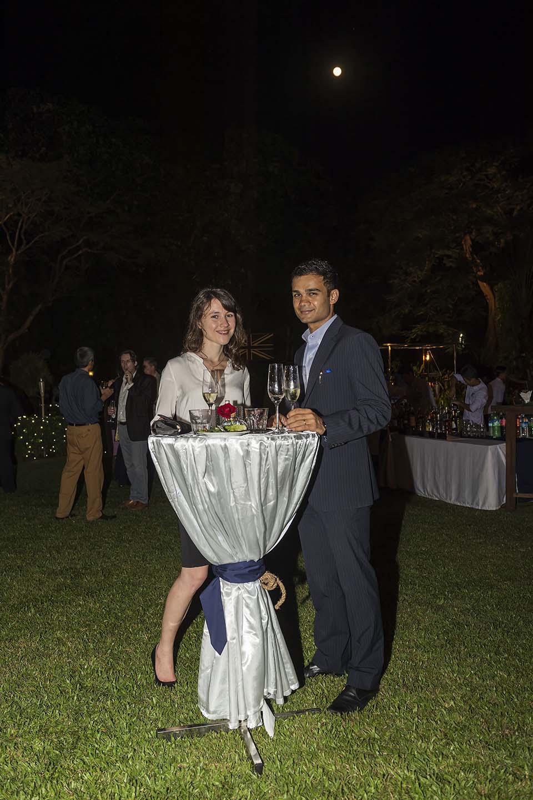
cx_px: 266
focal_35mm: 31
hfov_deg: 42.3
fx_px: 689
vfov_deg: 60.3
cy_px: 400
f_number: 5.6
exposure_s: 1/60
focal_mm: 31
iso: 400
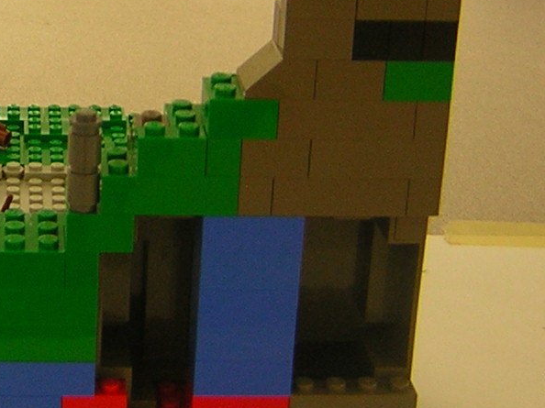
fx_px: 1527
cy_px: 82
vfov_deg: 15.1
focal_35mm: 97
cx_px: 75
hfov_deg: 19.9
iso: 50
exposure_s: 1/7.7
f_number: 2.6
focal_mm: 4.7
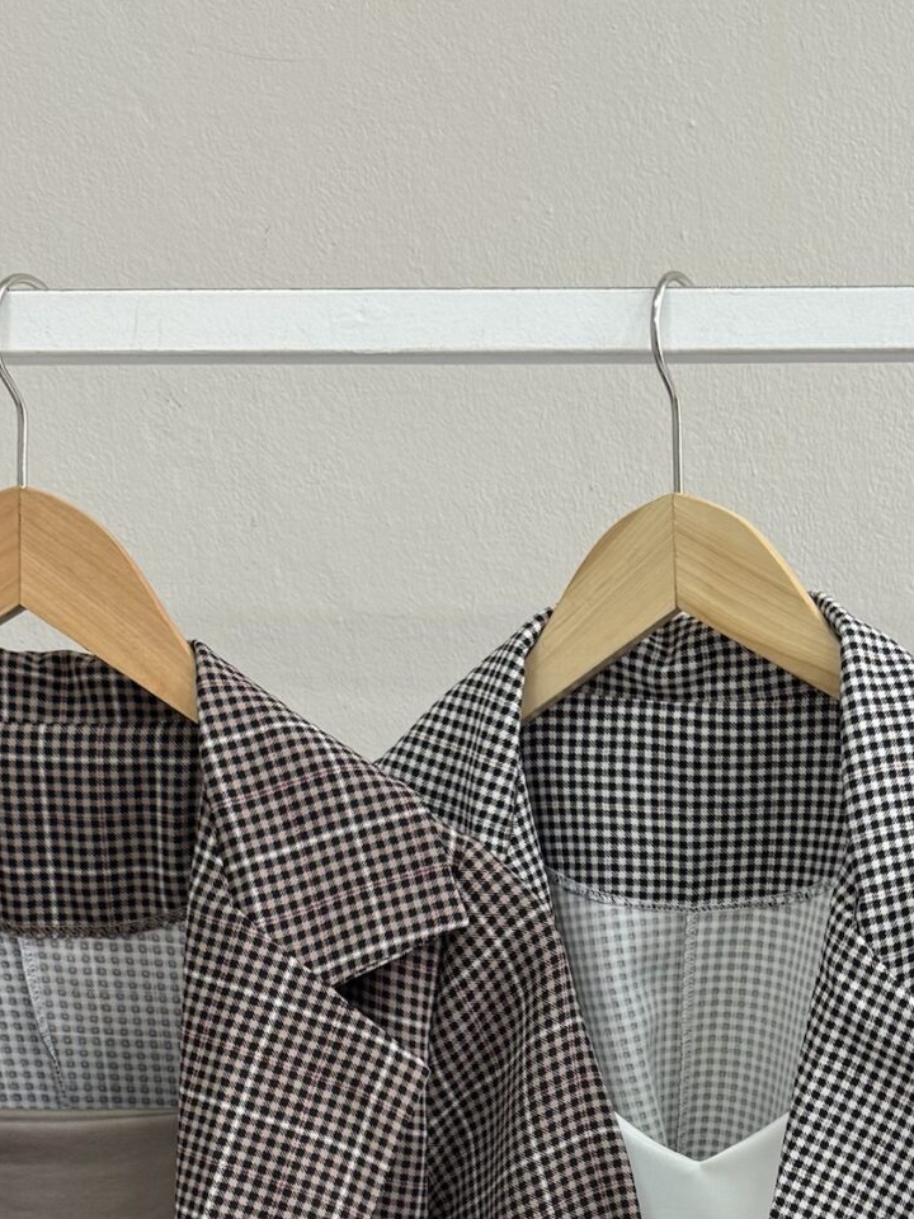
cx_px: 717
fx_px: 2253
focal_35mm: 64
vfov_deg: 28.1
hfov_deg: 22.6
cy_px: 1263
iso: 125
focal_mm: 6.76
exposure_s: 1/100
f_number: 1.78
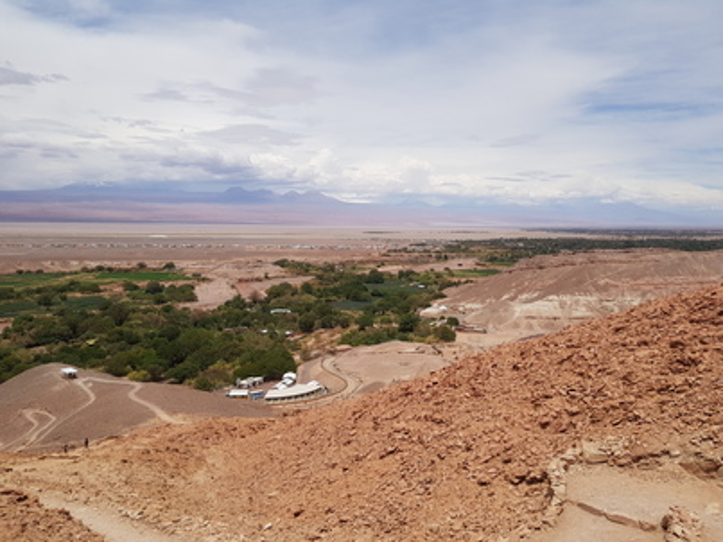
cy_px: 271
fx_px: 543
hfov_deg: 67.3
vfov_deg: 53.0
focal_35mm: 26
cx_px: 362
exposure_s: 1/4304
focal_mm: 4.2
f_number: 1.7
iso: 40
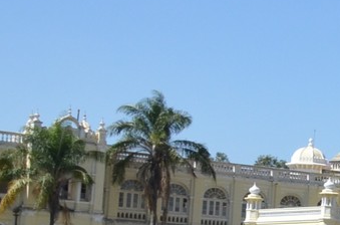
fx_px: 1441
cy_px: 190
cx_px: 883
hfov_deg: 10.9
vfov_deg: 8.9
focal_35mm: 153
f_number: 13
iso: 500
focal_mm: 18
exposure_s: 1/500
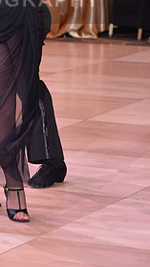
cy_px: -8
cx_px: -18
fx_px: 1999
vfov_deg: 7.6
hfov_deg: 4.3
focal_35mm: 282
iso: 2000
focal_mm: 130
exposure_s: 1/250
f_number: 6.3
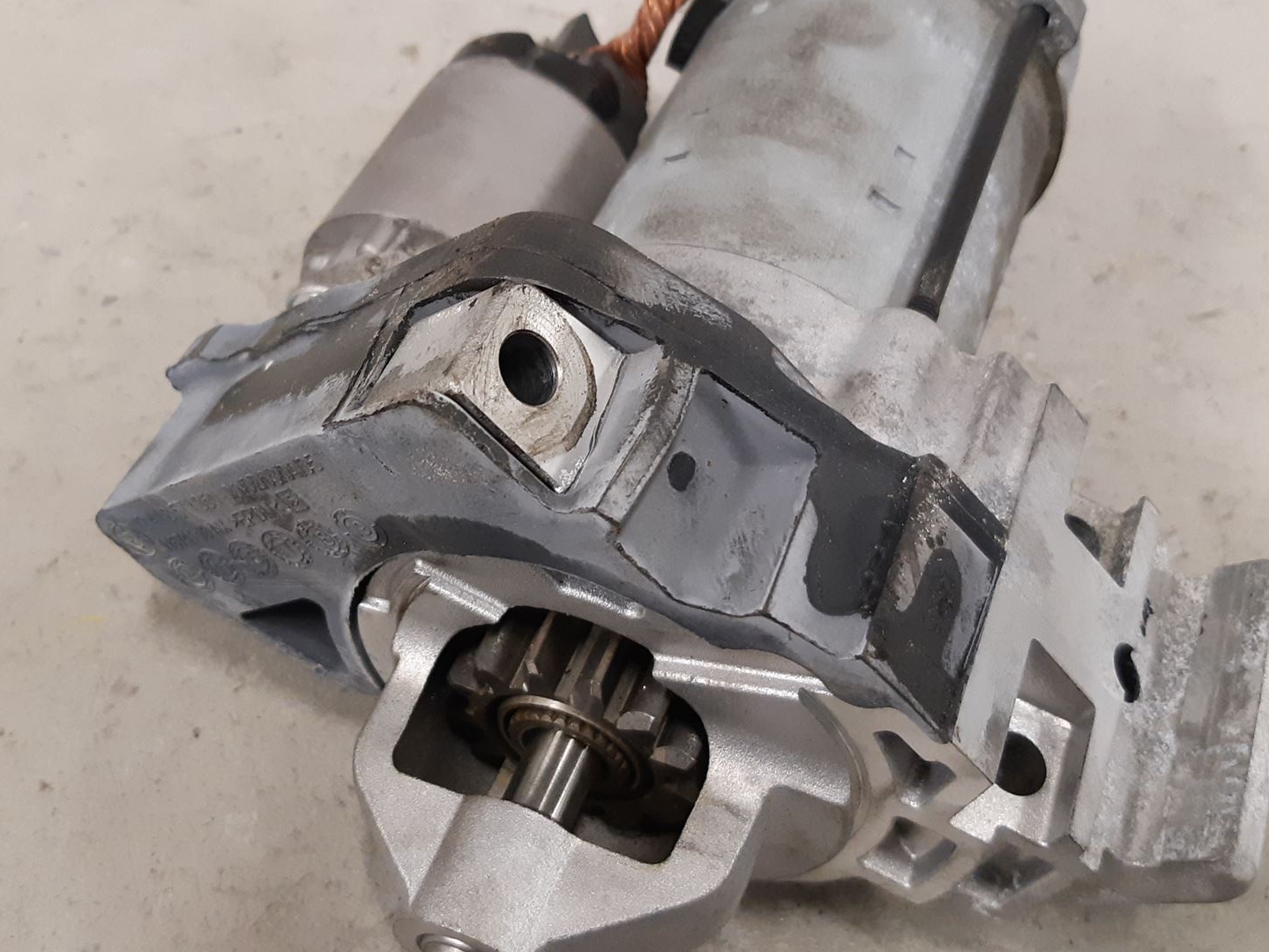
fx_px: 1356
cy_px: 471
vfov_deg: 38.7
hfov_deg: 50.0
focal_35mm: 37
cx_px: 562
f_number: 1.7
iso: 250
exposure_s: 1/50
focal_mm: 3.93
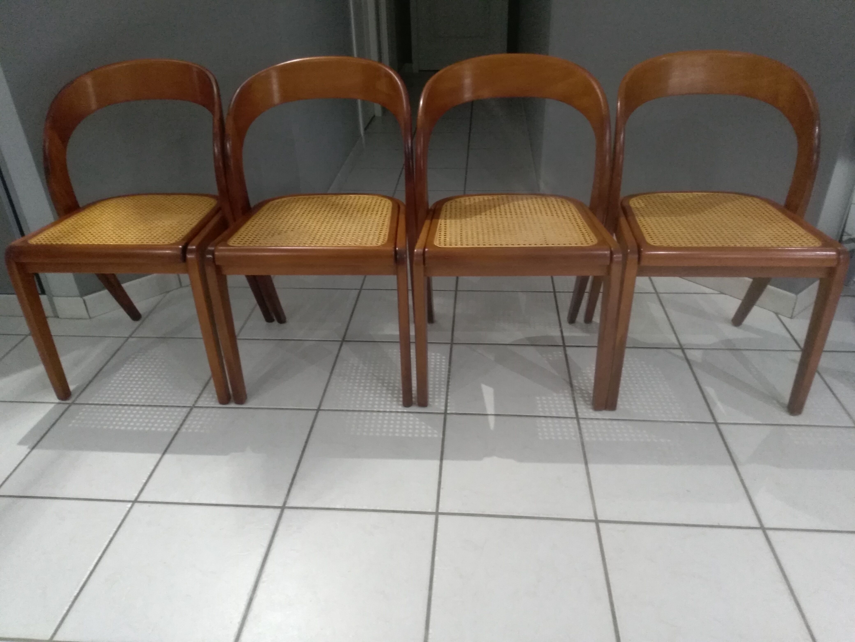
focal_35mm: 26
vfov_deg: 53.1
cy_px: 321
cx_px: 428
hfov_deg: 67.3
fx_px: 642
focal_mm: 3.54
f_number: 2
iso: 796
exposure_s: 1/16.7
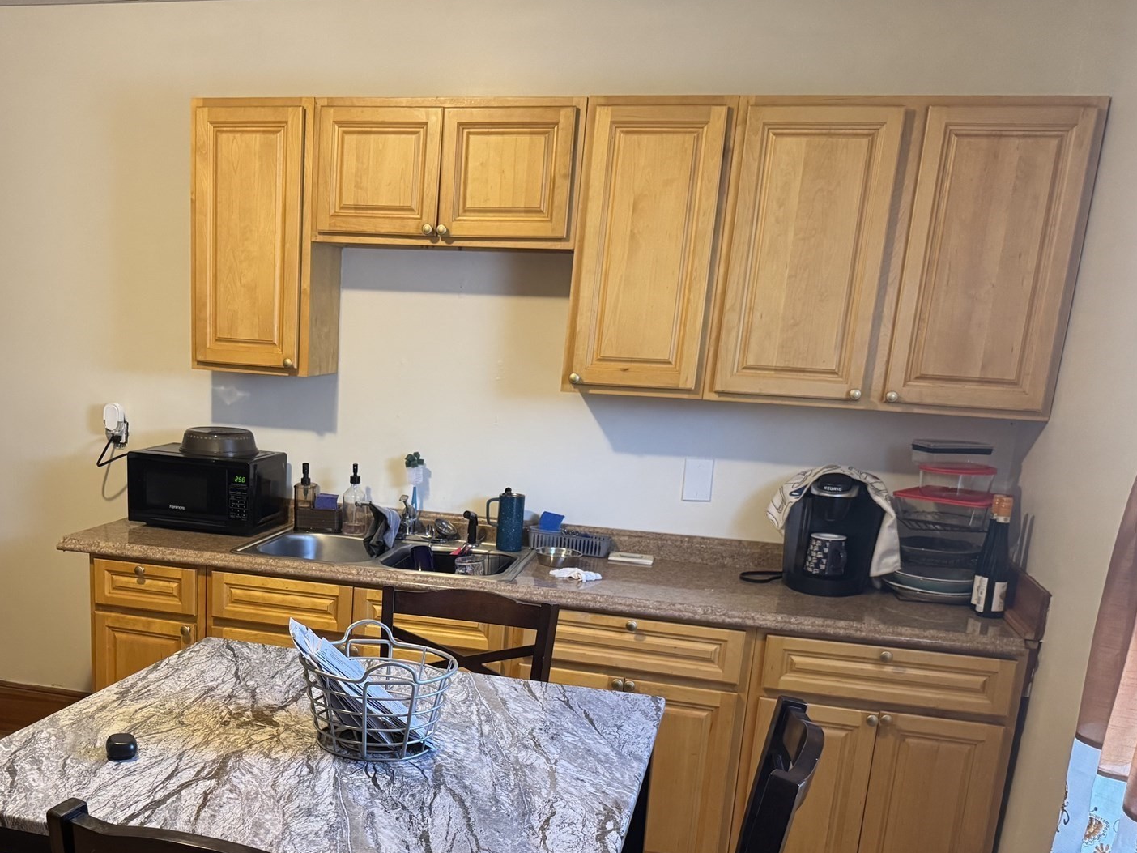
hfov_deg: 51.5
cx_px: 362
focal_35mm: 35
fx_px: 1150
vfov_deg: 39.9
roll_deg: -3.1
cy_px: 611
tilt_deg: -13.2
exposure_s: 1/60
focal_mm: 6.76
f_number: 1.78
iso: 500
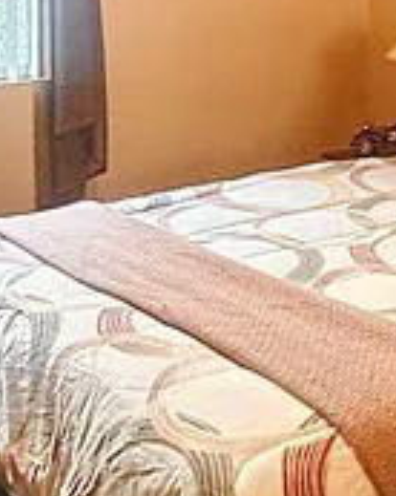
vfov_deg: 22.1
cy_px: -66
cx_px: 212
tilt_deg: -0.6
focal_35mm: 81
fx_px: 1189
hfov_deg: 18.9
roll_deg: +0.0
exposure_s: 1/60
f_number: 2.2
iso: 250
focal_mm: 2.22
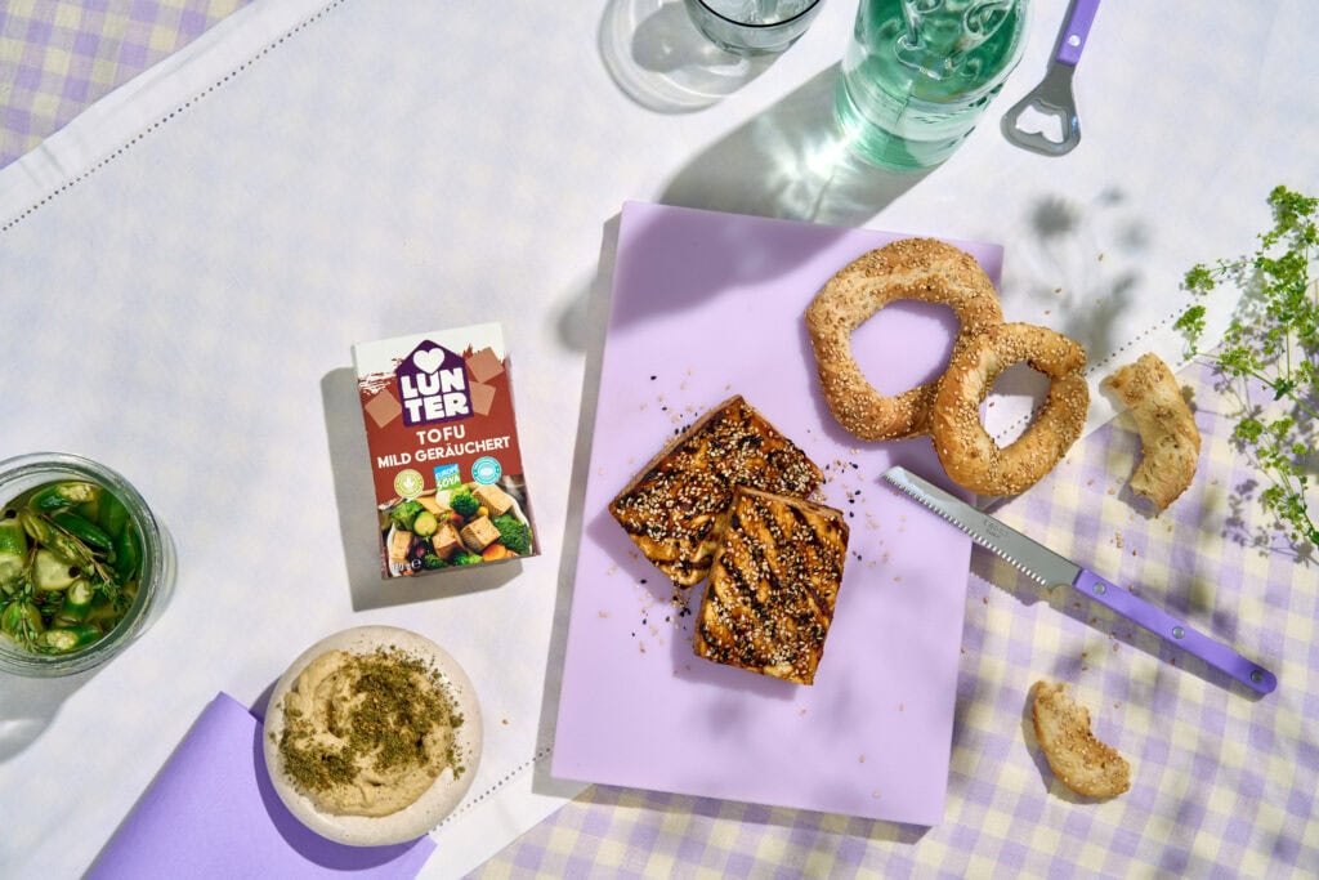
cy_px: 440
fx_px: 2015
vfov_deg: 24.6
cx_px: 660
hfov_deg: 36.2
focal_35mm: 55
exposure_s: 1/125
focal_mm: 55
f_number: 9
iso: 250
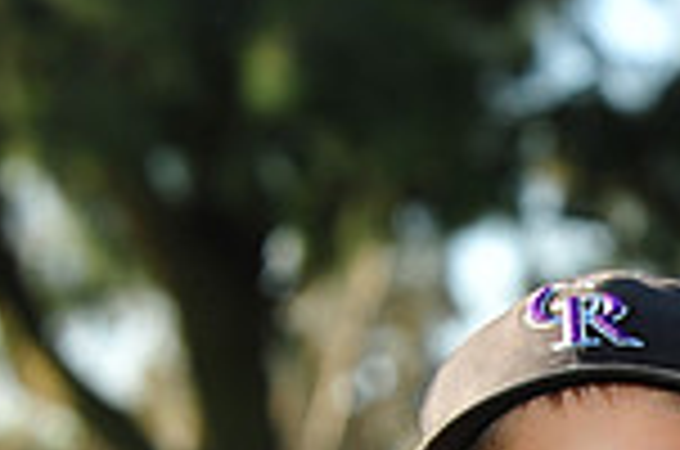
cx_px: 1018
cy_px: 711
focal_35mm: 385
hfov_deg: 5.3
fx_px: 7257
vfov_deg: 3.5
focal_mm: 100
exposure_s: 1/250
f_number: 6.3
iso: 200
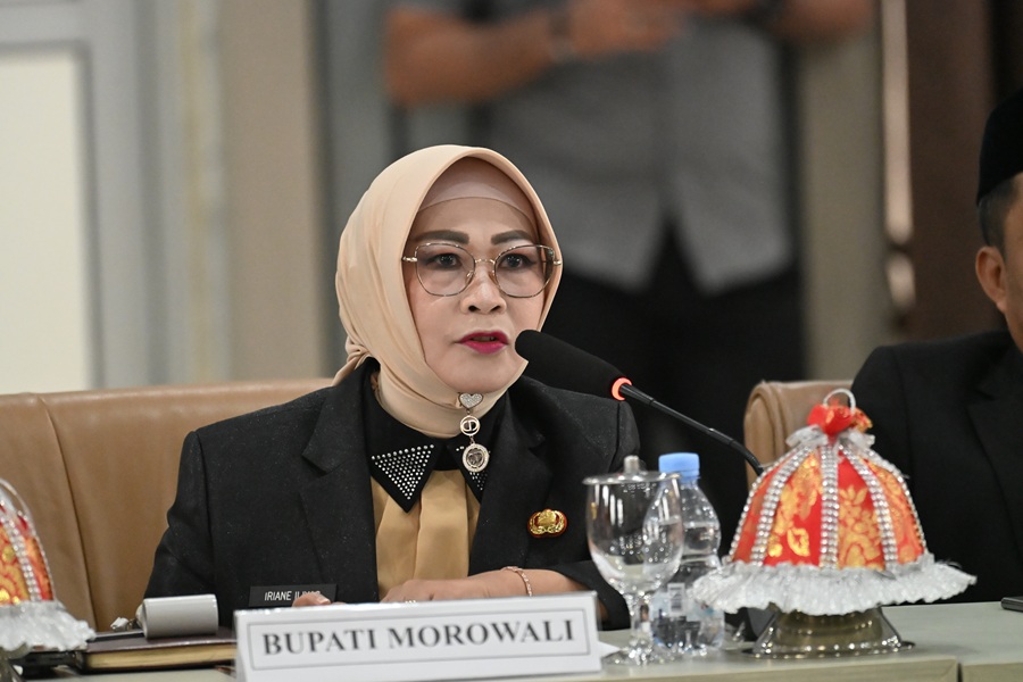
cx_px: 512
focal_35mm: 570
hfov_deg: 3.6
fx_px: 16196
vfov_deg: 2.4
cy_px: 341
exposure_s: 1/125
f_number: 6.3
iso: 10000
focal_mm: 570
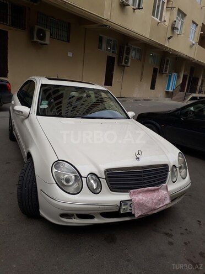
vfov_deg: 65.3
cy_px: 137
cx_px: 102
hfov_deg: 51.4
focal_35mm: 27
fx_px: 213
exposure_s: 1/347
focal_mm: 3.6
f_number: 1.9
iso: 40
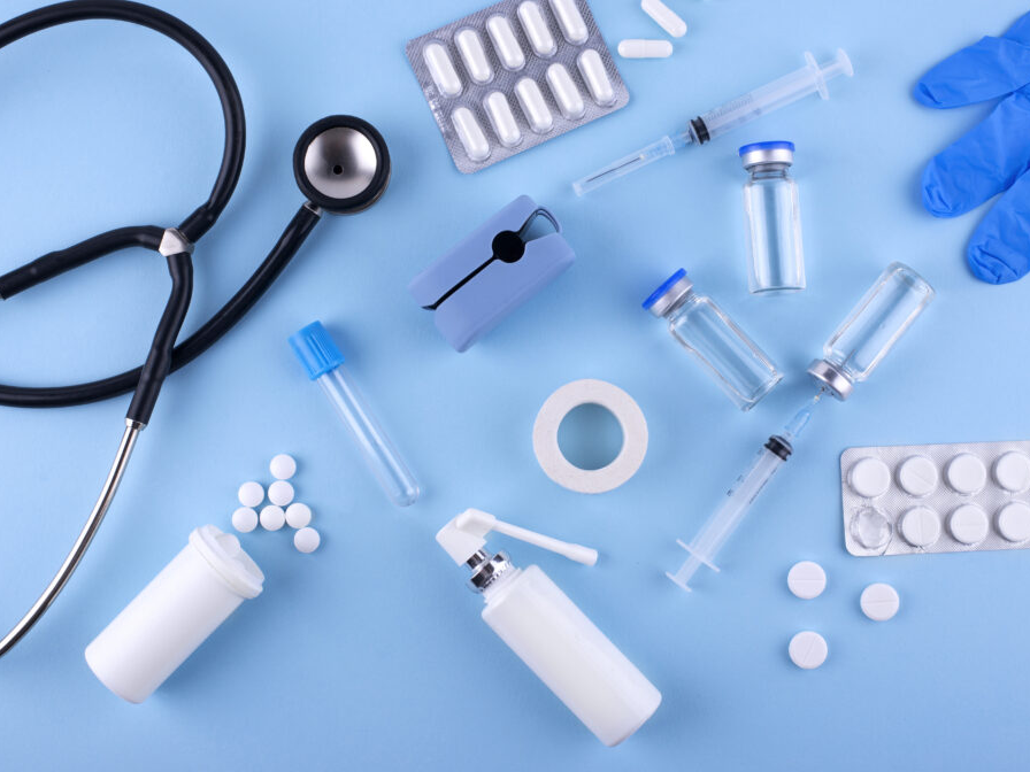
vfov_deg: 26.6
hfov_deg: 34.9
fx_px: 1637
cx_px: 547
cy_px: 384
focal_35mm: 55
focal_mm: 50
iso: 100
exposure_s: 1/100
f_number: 9
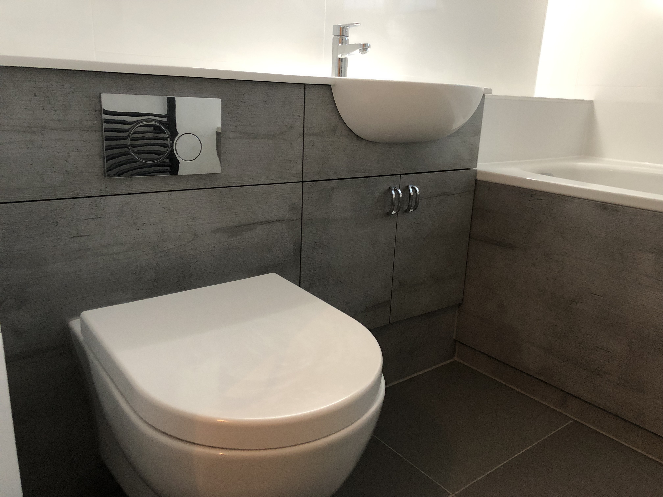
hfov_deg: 63.4
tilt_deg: -15.5
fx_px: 536
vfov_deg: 49.7
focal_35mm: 28
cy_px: 248
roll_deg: -2.8
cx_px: 332
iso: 100
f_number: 1.8
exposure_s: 1/13
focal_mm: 4
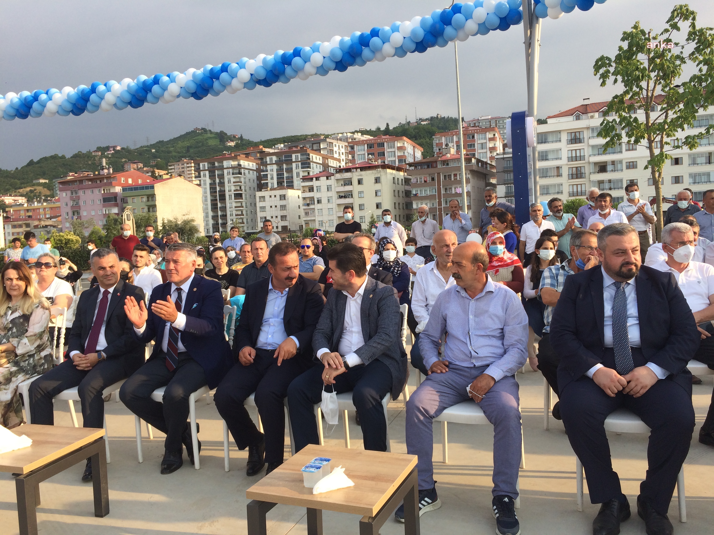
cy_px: 268
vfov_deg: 48.2
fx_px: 598
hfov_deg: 61.7
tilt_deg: -4.7
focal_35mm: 29
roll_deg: +1.9
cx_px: 357
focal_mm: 4.15
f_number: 2.2
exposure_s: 1/684
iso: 32
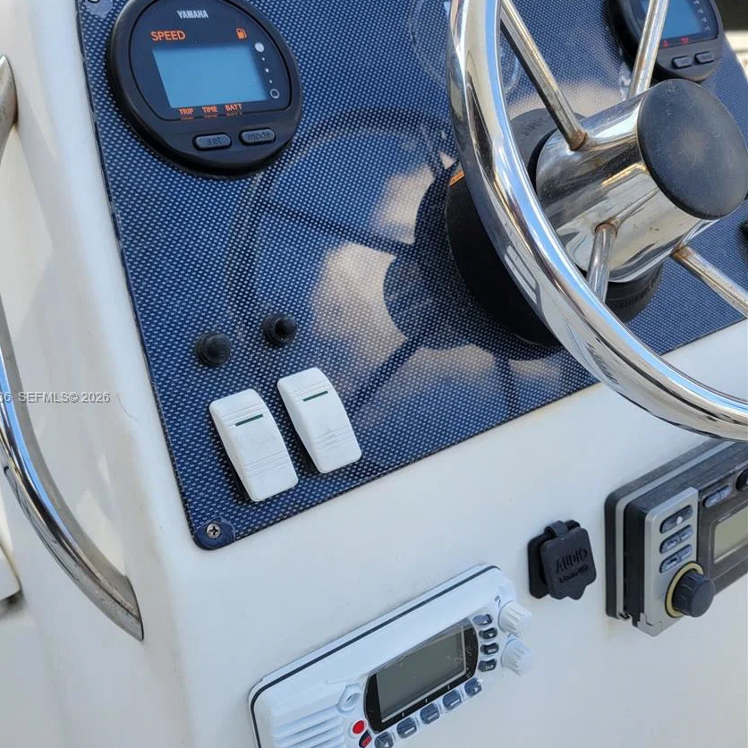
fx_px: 807
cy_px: 398
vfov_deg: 49.7
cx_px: 346
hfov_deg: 49.7
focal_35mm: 33
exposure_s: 1/408
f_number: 1.8
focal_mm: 5.4
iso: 40
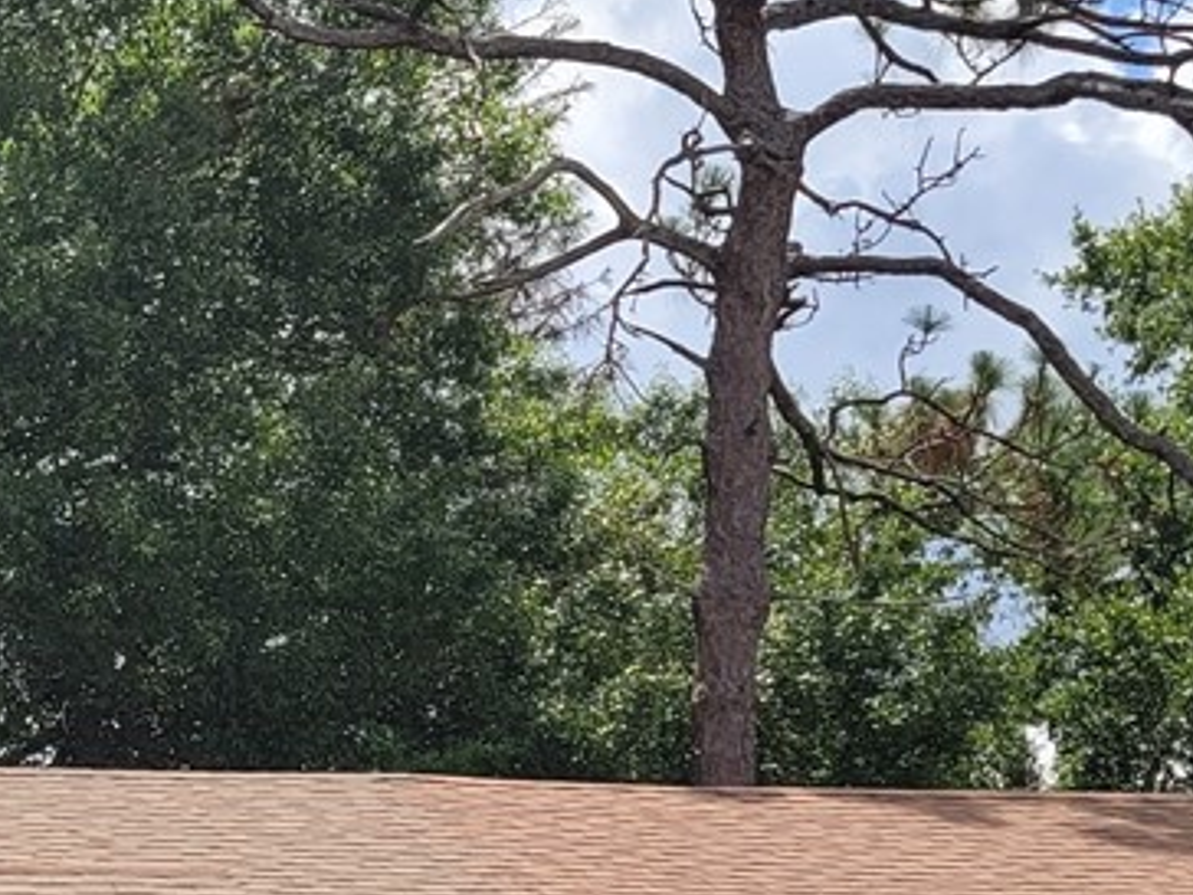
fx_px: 3791
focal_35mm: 110
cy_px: 1006
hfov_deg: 17.1
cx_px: -252
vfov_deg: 13.2
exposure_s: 1/937
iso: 20
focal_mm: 7
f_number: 1.8
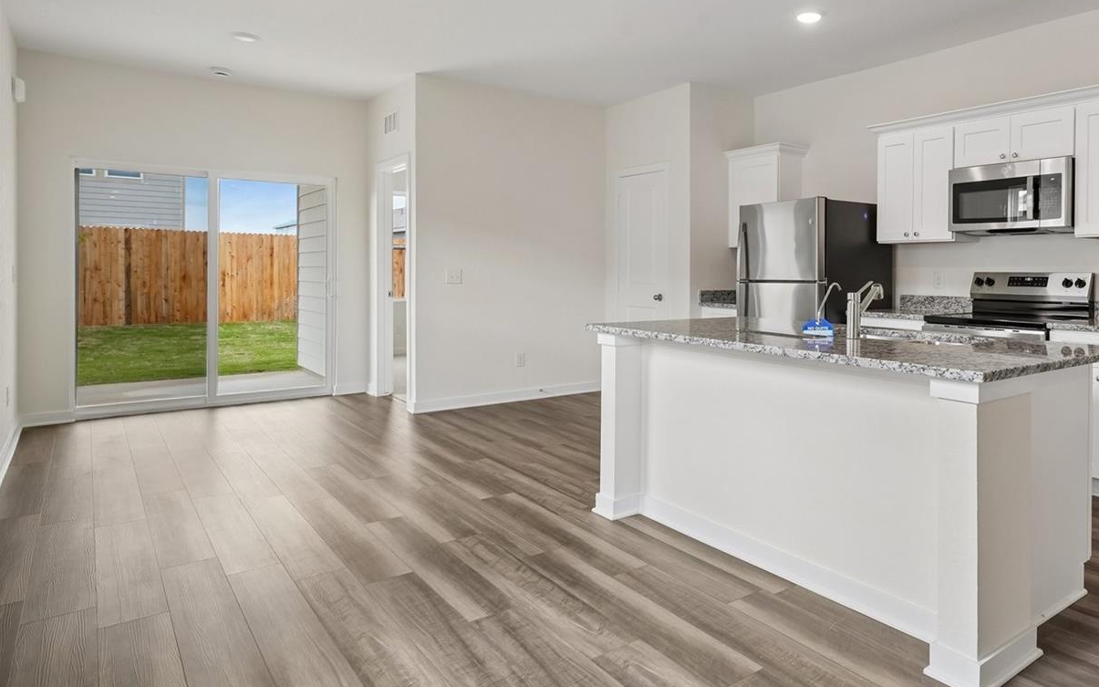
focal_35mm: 23
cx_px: 728
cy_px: 270
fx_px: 689
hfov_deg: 74.9
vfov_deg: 52.6
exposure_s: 1/100
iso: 800
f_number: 8
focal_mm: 17
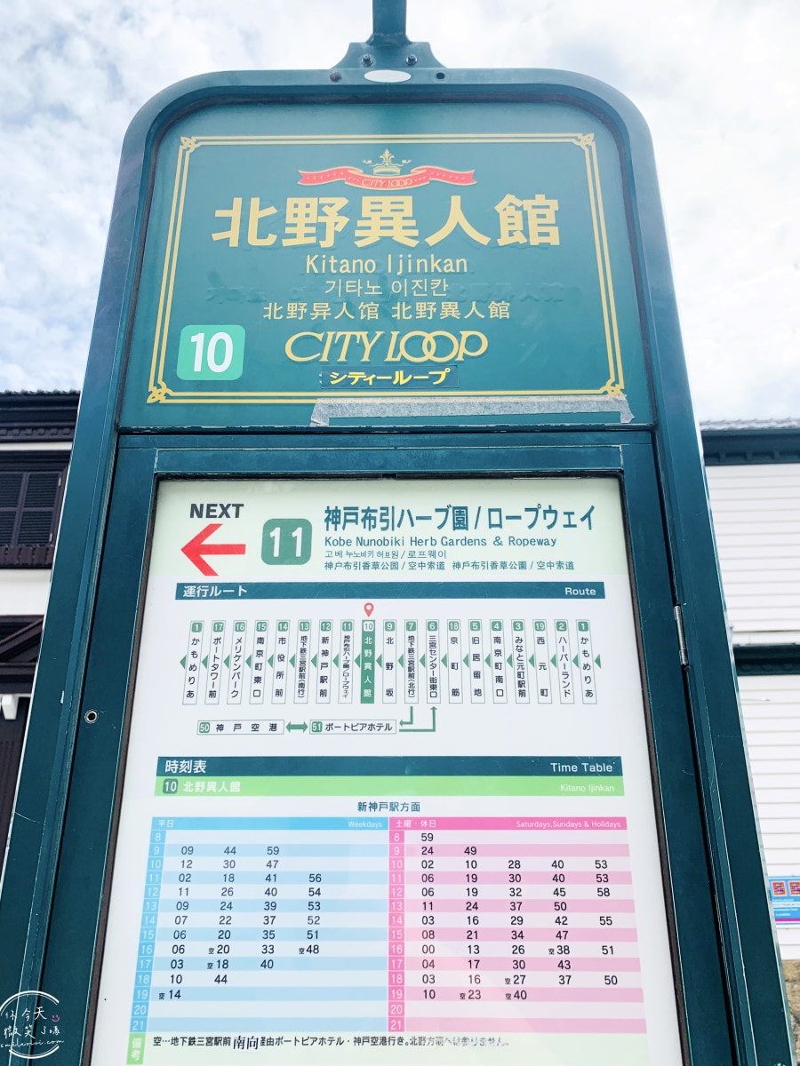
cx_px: 400
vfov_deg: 67.3
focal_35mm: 26
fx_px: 801
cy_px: 533
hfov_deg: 53.1
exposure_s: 1/1661
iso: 25
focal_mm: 4.25
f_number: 1.8
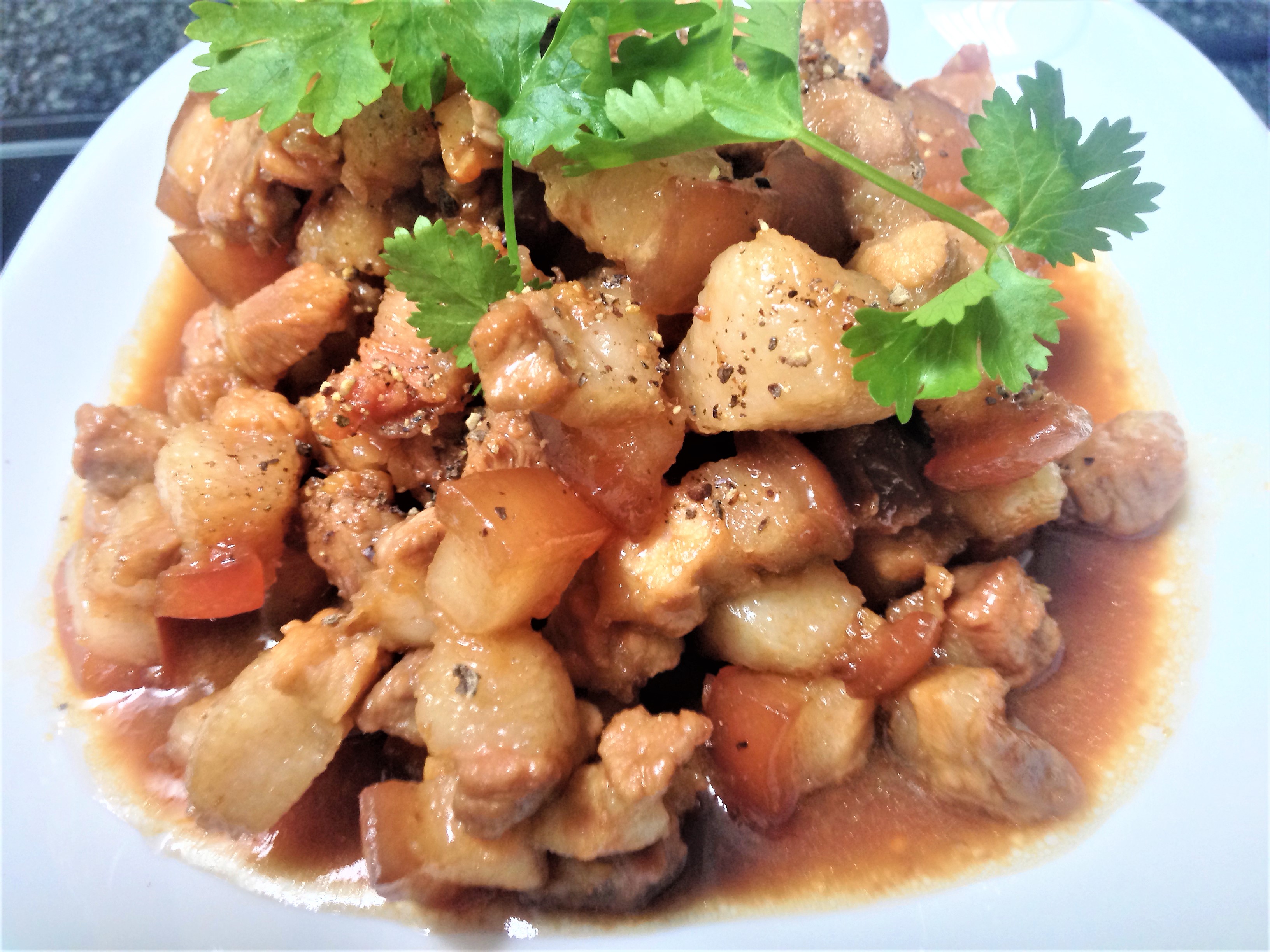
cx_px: 635
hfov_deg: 55.4
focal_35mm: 33
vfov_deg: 42.9
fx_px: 1211
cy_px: 476
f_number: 2.4
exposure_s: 1/20
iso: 100
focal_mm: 4.12
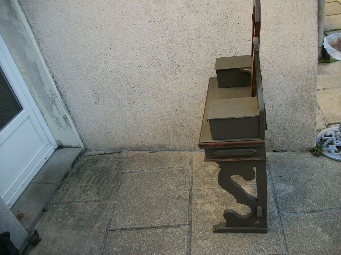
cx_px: 170
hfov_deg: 56.8
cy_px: 128
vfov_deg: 44.2
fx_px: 315
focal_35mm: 32
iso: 80
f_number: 2.9
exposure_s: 1/160
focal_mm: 5.7
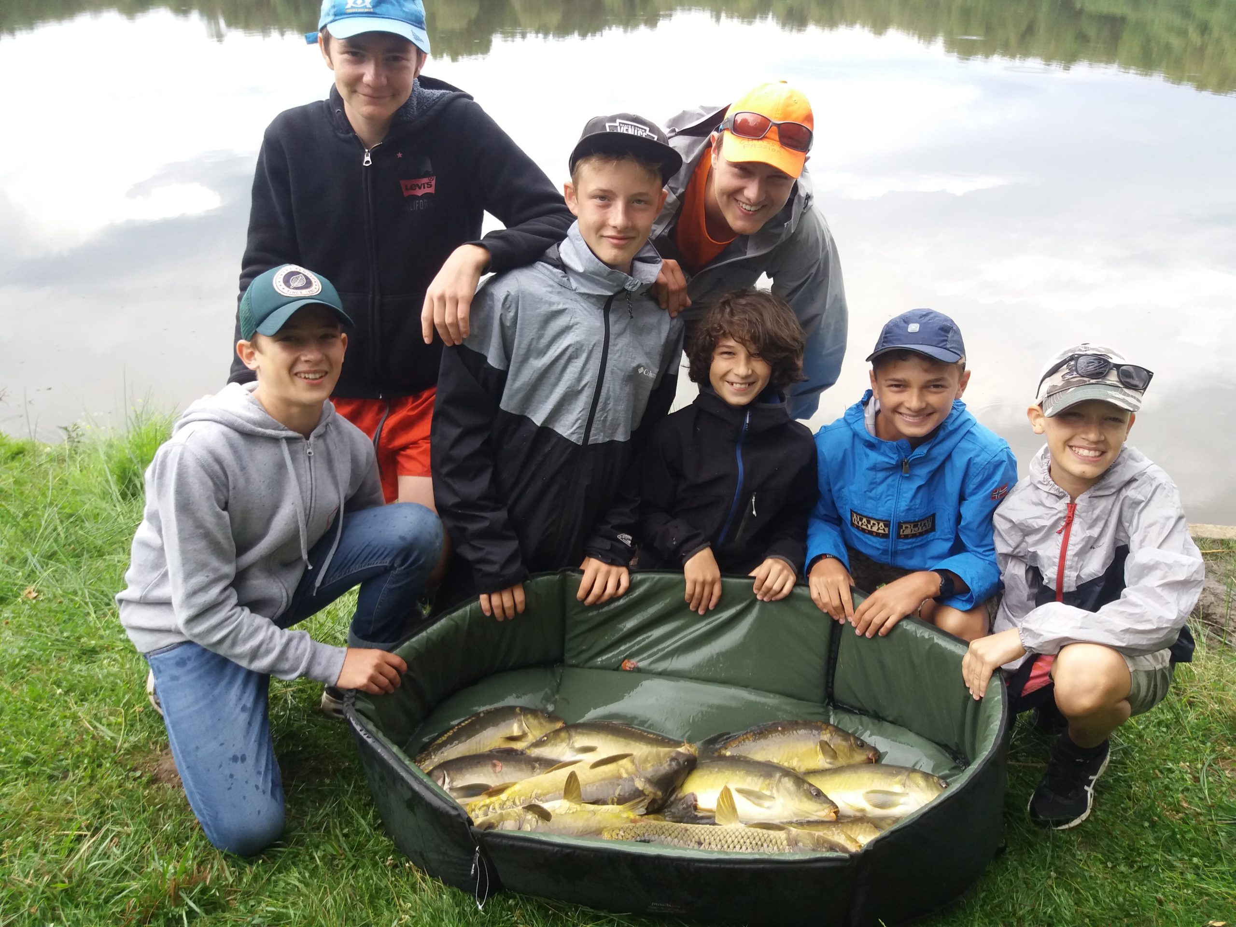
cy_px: 464
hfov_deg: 63.4
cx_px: 618
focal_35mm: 28
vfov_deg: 49.7
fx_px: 1000
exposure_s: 1/100
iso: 100
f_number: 1.9
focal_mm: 3.7
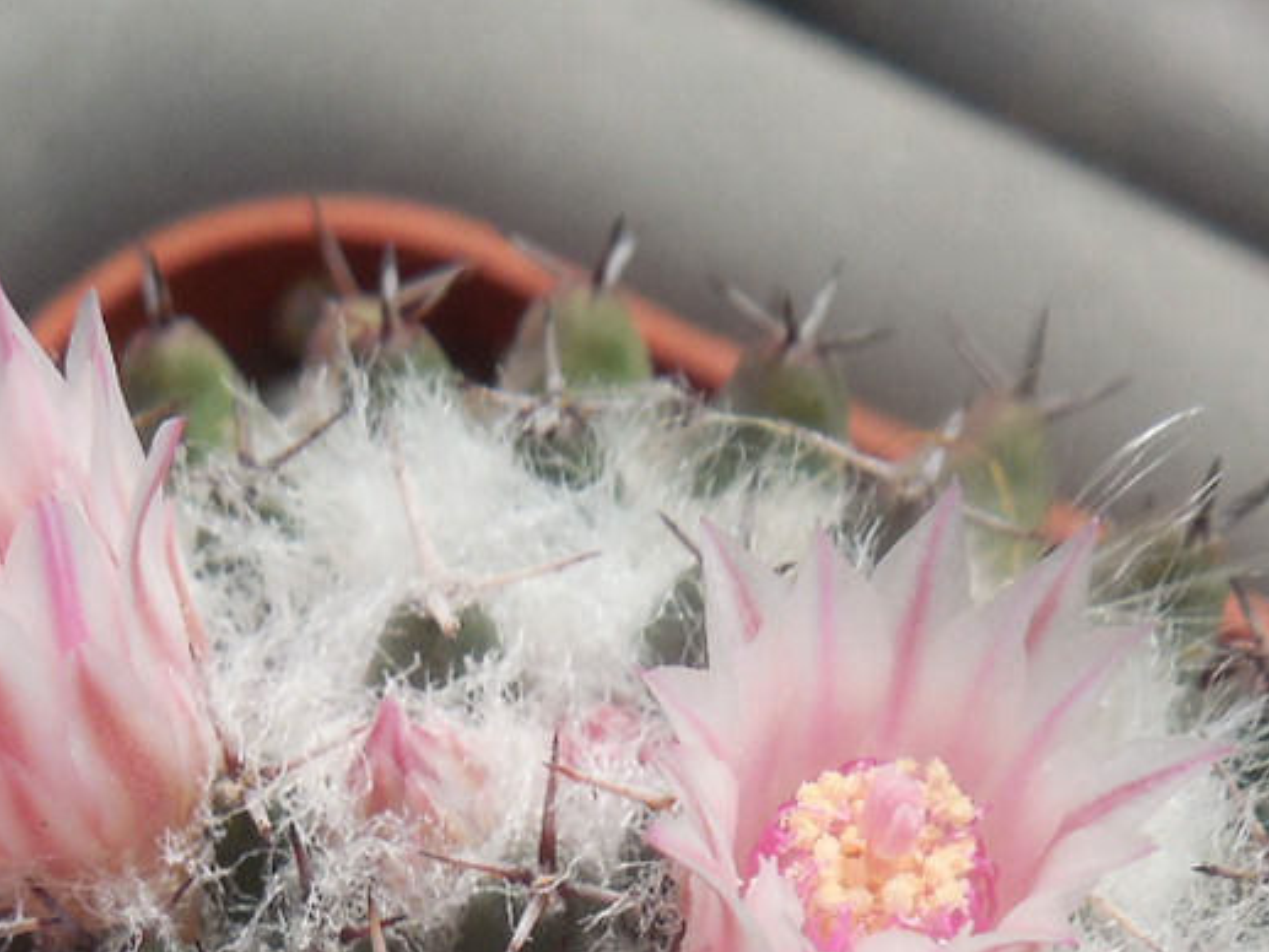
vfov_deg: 14.5
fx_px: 3520
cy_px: 1369
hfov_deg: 20.4
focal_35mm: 96
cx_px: 484
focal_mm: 5.6
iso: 125
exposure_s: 1/800
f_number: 3.6
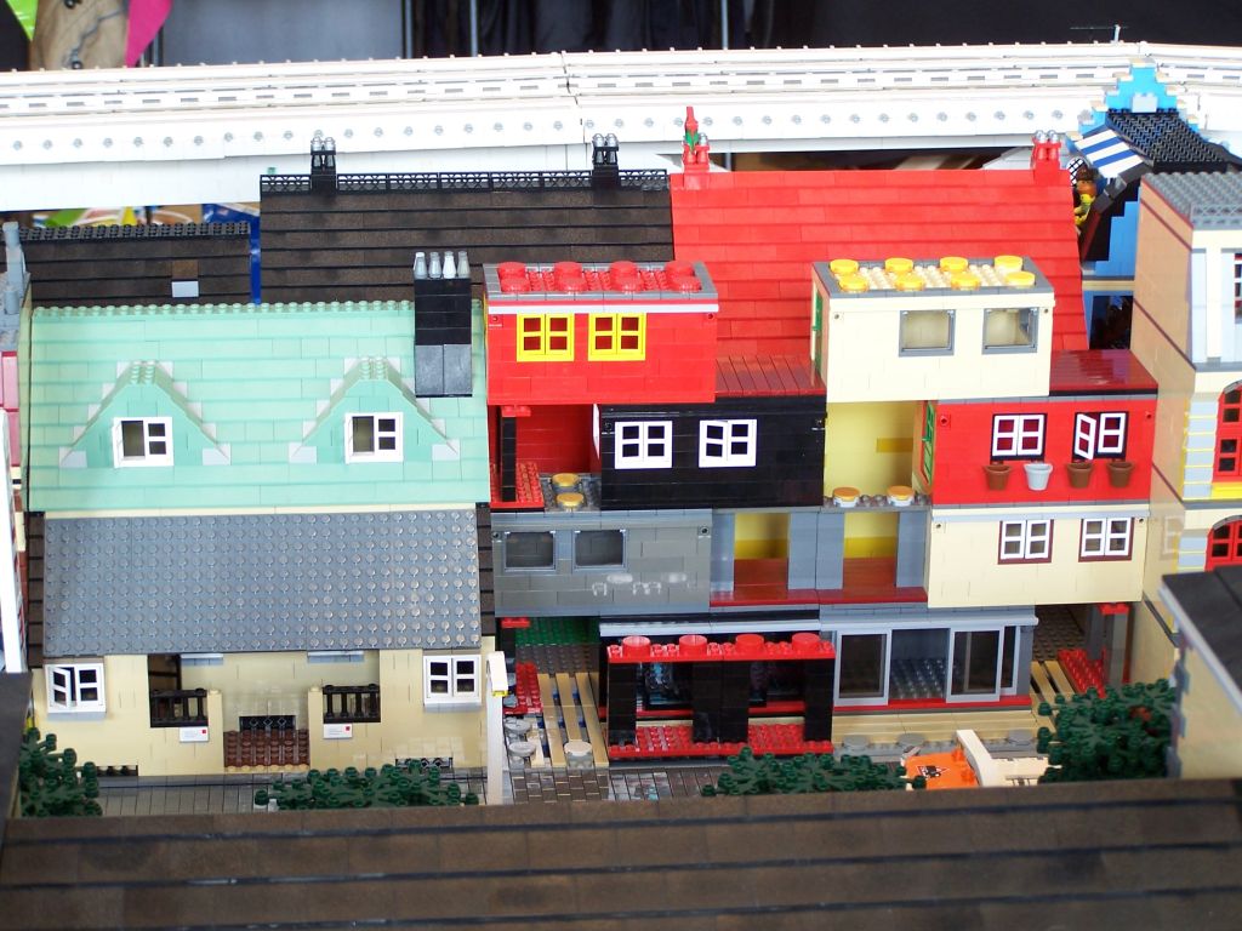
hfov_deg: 23.8
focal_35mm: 82
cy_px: 466
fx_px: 2942
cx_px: 621
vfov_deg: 18.0
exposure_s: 1/10
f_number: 3.2
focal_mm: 13.7
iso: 80
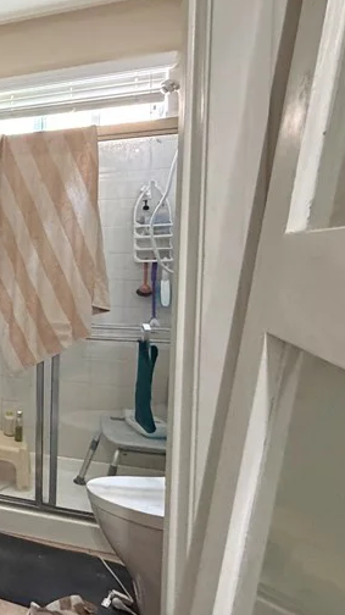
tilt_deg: -3.4
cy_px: 279
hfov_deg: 23.3
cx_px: -250
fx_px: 505
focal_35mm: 31
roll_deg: -0.4
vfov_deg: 62.5
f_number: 2.2
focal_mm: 2.22
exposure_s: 1/60
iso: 500
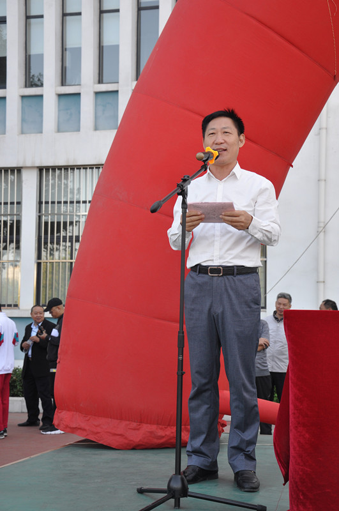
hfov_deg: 21.5
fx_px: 893
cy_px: 256
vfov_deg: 31.9
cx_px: 170
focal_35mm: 63
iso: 320
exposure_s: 1/200
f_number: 7.1
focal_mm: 42
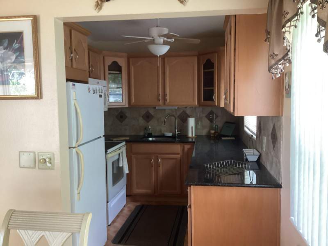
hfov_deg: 58.4
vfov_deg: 45.4
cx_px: 164
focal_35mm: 31
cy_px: 123
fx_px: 294
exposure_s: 1/60
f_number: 2.4
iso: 200
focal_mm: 3.3
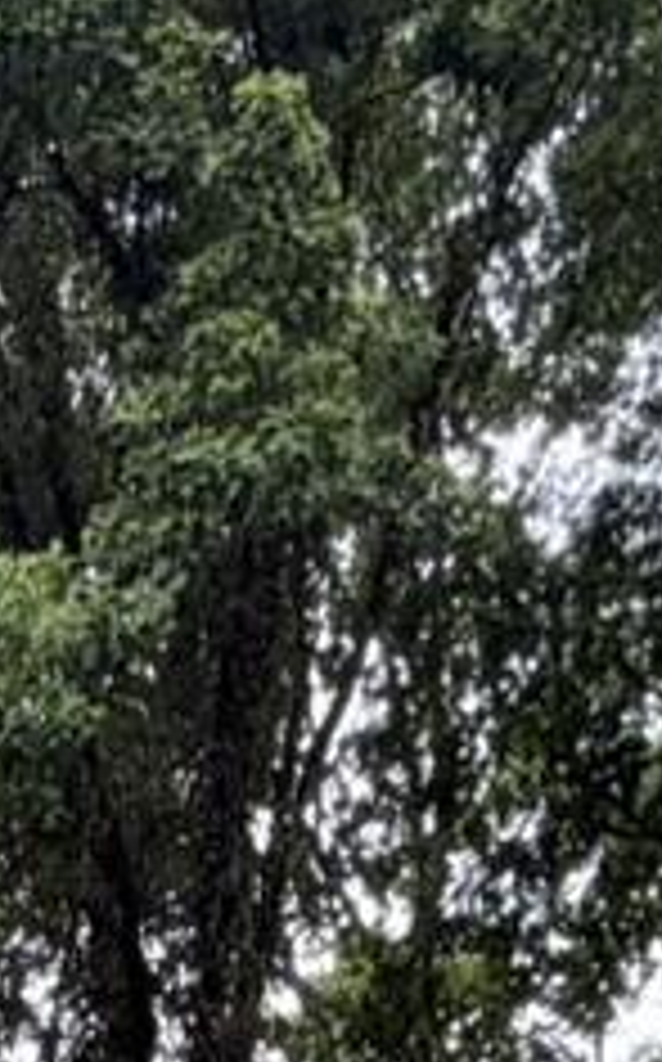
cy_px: 3195
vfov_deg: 10.8
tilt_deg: -1.4
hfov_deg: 9.8
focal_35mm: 129
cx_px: -392
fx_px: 3733
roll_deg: -2.9
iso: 40
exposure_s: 1/219
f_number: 2.2
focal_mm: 2.22
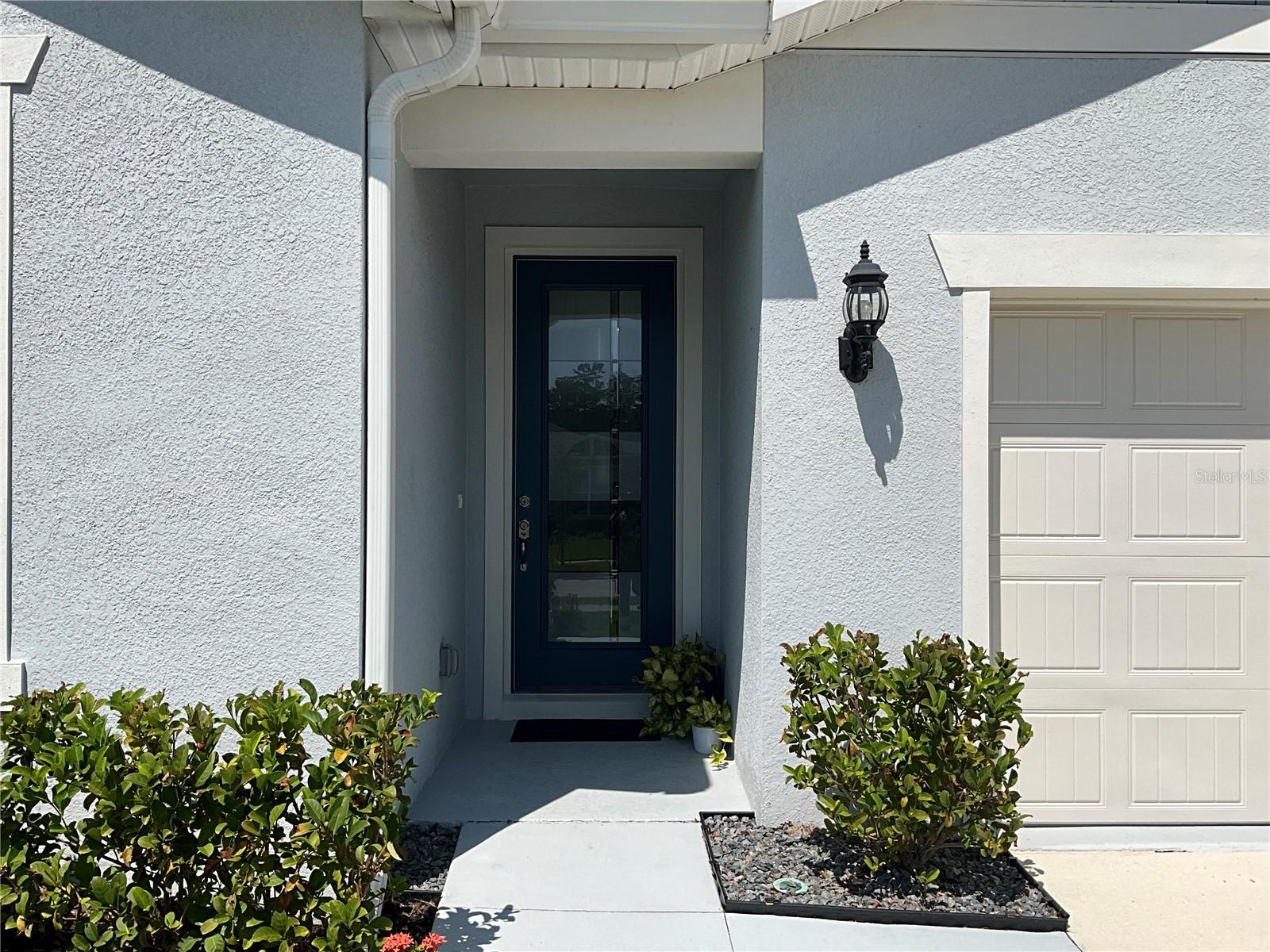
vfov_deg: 48.2
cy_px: 476
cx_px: 635
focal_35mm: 29
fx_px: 1064
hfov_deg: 61.7
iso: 25
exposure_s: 1/3322
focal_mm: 3
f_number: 1.8
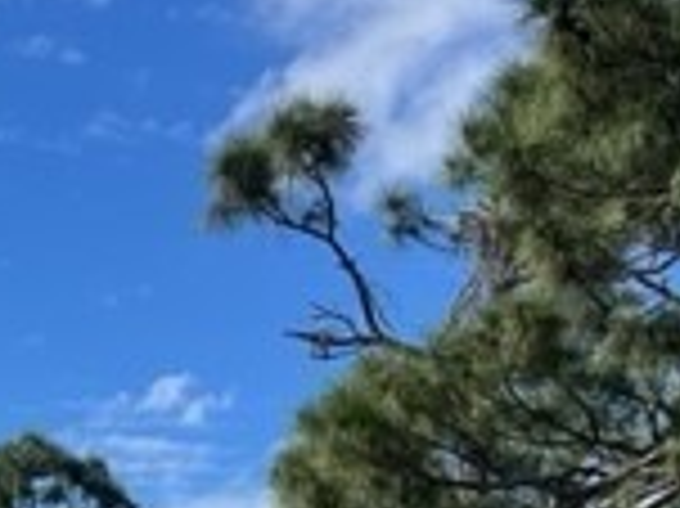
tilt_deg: -0.7
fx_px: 2159
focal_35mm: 110
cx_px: -567
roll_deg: -0.7
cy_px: 895
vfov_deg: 12.4
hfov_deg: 15.3
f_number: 1.6
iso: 50
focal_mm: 5.1
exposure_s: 1/4484
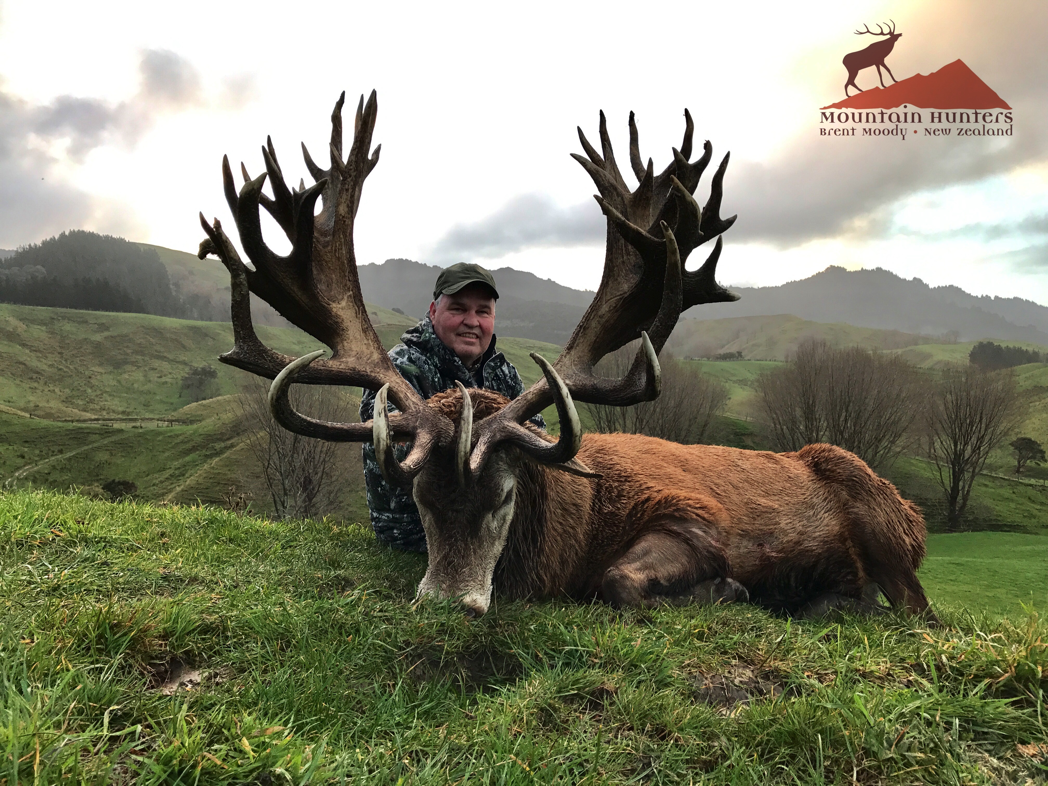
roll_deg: +0.7
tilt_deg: +0.6
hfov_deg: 63.4
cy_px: 393
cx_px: 524
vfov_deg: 49.7
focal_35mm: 28
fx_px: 848
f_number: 1.8
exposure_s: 1/112
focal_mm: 3.99
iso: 20
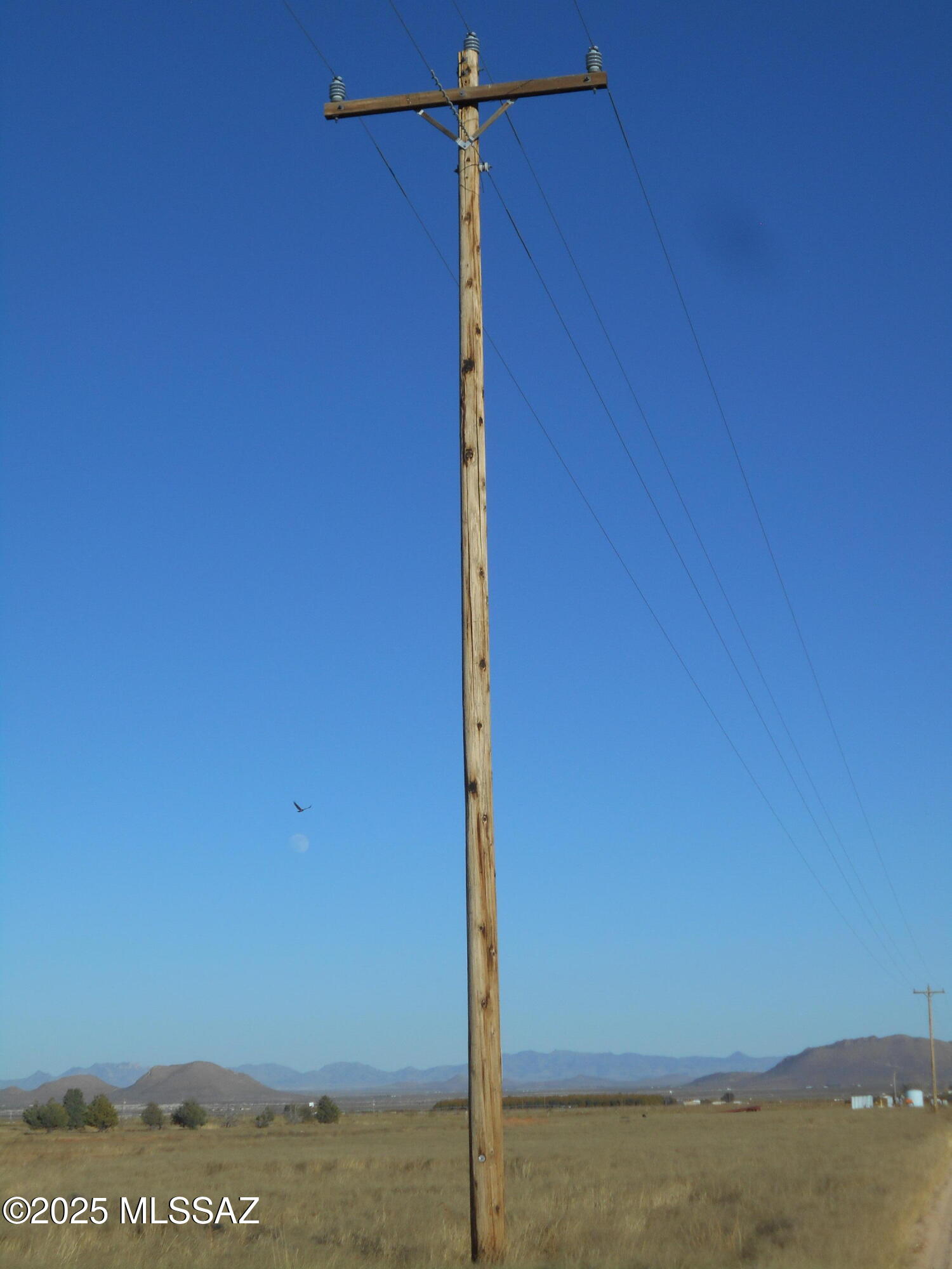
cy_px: 634
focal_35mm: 56
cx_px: 476
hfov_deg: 26.1
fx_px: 2053
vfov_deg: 34.3
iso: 80
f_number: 4.9
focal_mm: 10
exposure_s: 1/1000
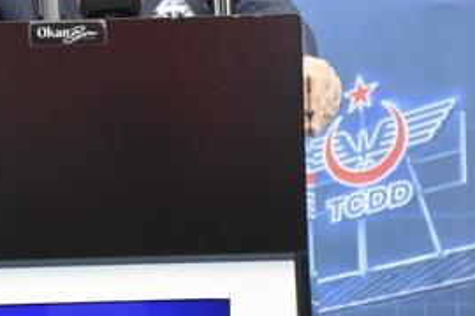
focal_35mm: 600
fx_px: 7916
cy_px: -87
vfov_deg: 2.3
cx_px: 144
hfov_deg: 3.4
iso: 2000
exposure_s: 1/250
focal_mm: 140
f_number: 5.6
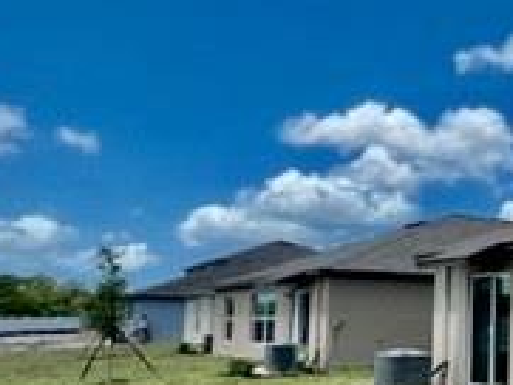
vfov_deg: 31.4
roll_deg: -0.2
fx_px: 682
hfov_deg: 30.7
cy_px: 243
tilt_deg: +5.2
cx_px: 692
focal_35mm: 46
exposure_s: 1/1876
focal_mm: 1.57
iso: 32
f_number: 1.8
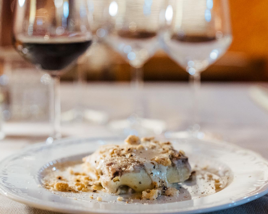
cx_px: 143
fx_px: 674
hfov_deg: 22.5
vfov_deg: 18.1
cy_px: 91
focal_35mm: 85
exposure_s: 1/125
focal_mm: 63
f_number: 2.8
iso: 10000
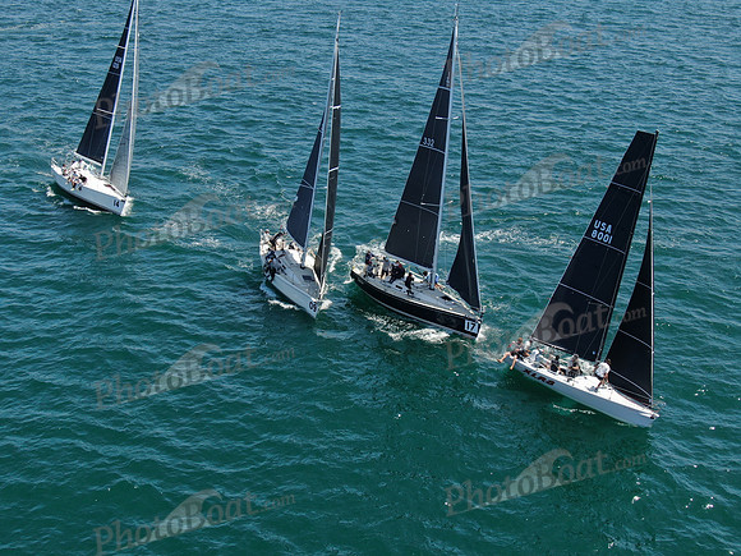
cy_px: 278
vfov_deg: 30.3
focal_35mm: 48
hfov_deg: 39.7
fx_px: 1028
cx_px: 370
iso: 100
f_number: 3.8
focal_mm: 8.6
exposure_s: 1/640
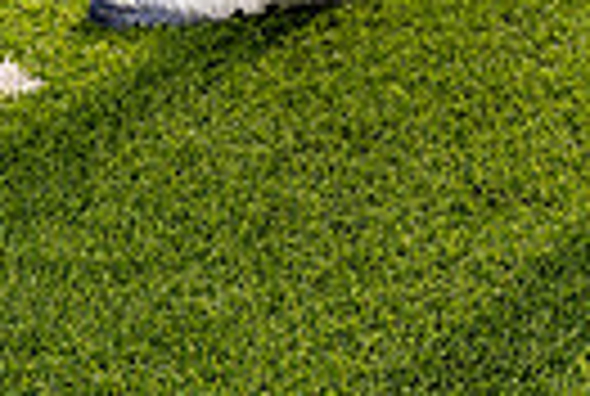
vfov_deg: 8.8
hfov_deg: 14.2
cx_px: 450
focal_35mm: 144
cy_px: -490
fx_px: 2365
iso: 100
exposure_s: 1/250
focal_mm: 42
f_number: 6.3
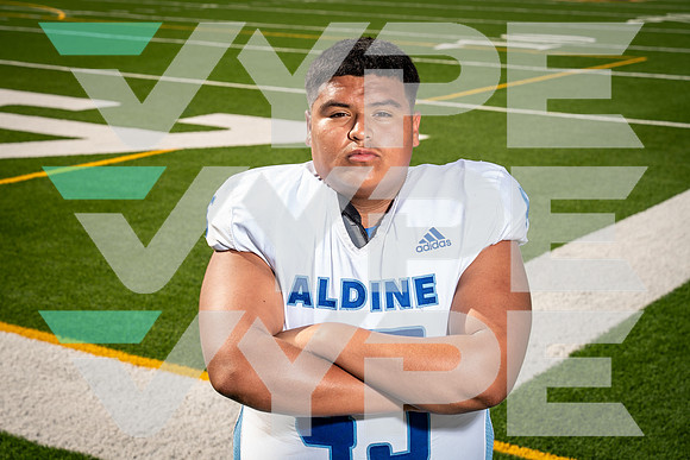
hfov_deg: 28.8
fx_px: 1342
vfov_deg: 19.5
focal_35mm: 70
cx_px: 345
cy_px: 230
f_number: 8
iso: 125
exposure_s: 1/250
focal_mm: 70
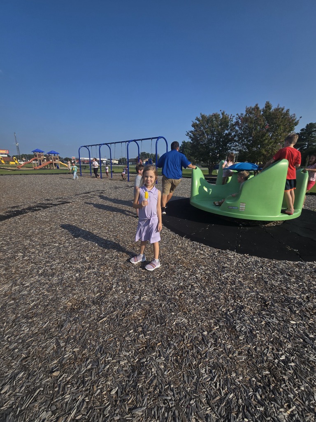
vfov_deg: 106.2
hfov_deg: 89.9
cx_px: 158
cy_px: 211
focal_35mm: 13
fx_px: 158
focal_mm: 2.2
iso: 50
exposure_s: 1/3117
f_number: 2.2
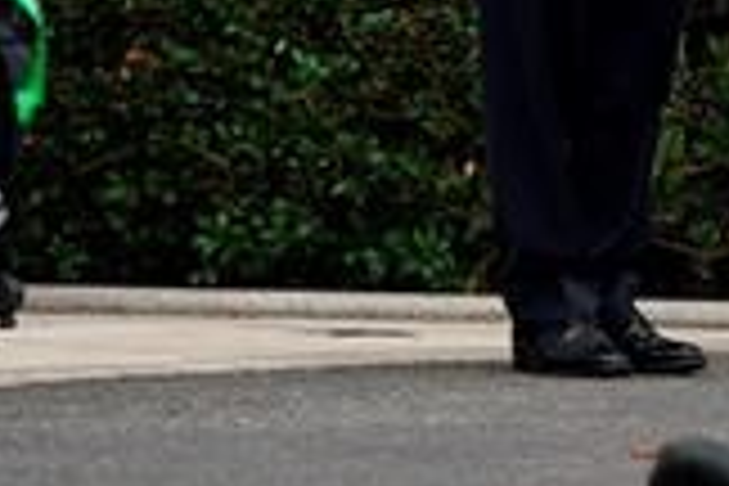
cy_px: -362
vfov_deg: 3.0
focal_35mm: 456
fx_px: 9233
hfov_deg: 4.5
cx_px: 1444
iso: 1000
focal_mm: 114
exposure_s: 1/1250
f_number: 4.5
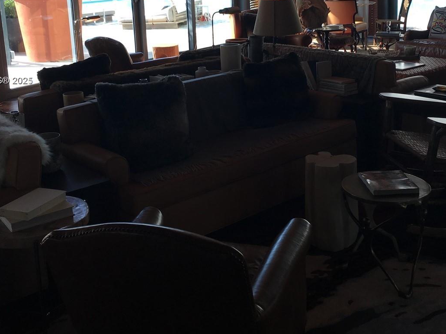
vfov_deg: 31.6
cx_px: 240
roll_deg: +1.8
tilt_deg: -11.8
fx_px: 580
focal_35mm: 45
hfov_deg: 42.1
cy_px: 81
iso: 25
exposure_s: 1/178
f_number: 2.2
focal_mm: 4.15
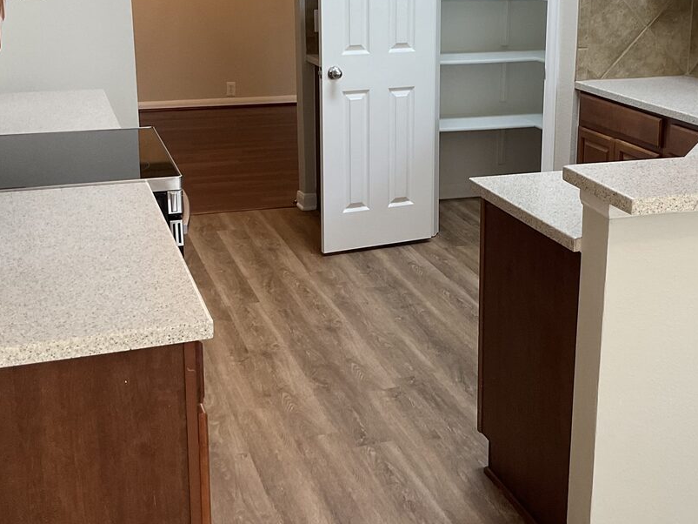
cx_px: 443
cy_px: 165
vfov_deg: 27.8
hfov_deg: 36.6
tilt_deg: -11.5
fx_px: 1048
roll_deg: -1.2
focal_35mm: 52
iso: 64
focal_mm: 3
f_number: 1.8
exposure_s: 1/60
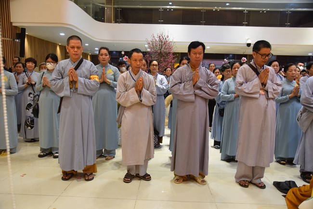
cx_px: 156
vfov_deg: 43.6
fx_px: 261
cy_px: 104
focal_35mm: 30
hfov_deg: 61.9
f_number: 4
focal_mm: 30
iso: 1000
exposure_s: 1/60
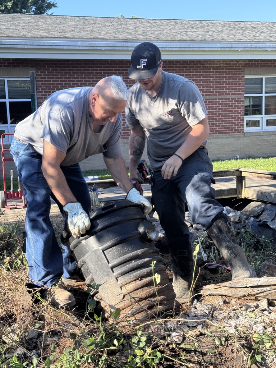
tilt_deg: -7.2
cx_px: 138
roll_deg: +1.5
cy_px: 184
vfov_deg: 39.7
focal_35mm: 48
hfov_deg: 30.3
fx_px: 510
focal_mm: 6.76
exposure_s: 1/577
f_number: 1.78
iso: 64
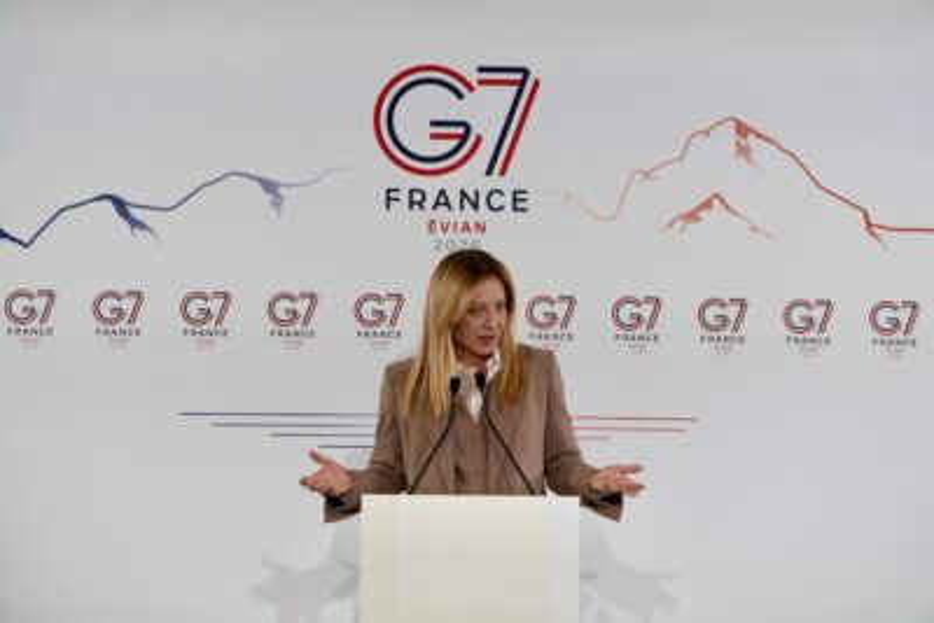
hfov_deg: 16.5
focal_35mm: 124
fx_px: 3218
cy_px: 312
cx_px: 467
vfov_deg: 11.1
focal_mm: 83
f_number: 5
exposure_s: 1/250
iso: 1000
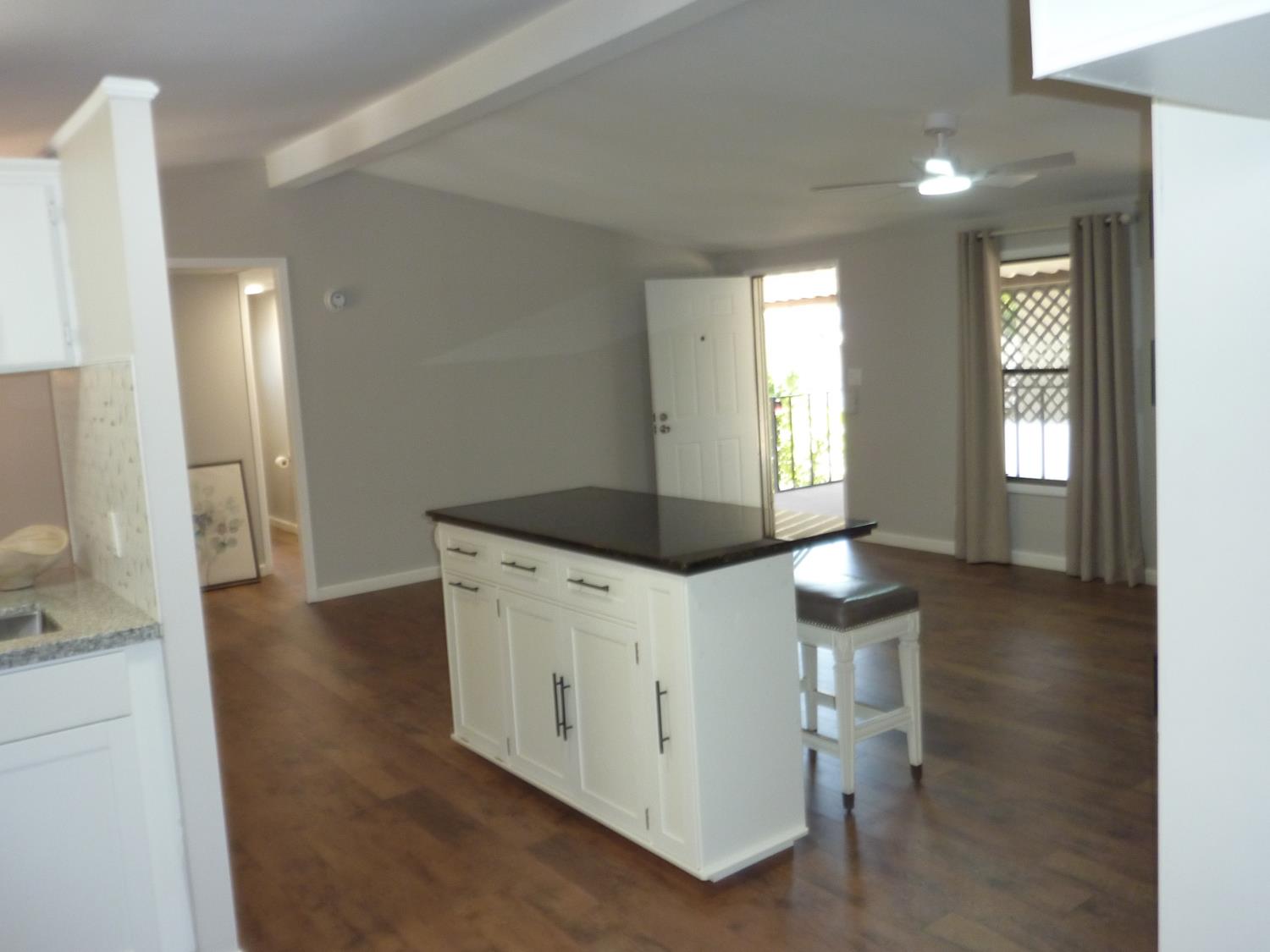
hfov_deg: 61.7
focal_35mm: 29
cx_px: 635
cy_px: 476
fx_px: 1064
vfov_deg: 48.2
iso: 200
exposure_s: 1/30
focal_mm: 4.7
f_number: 3.4
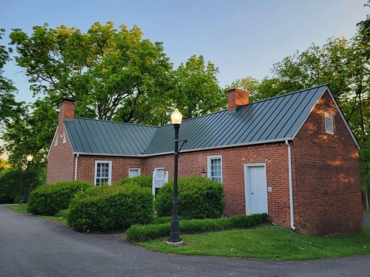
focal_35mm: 26
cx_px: 185
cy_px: 138
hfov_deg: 67.3
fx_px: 278
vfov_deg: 53.1
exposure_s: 1/179
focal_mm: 5.4
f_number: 1.8
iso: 40
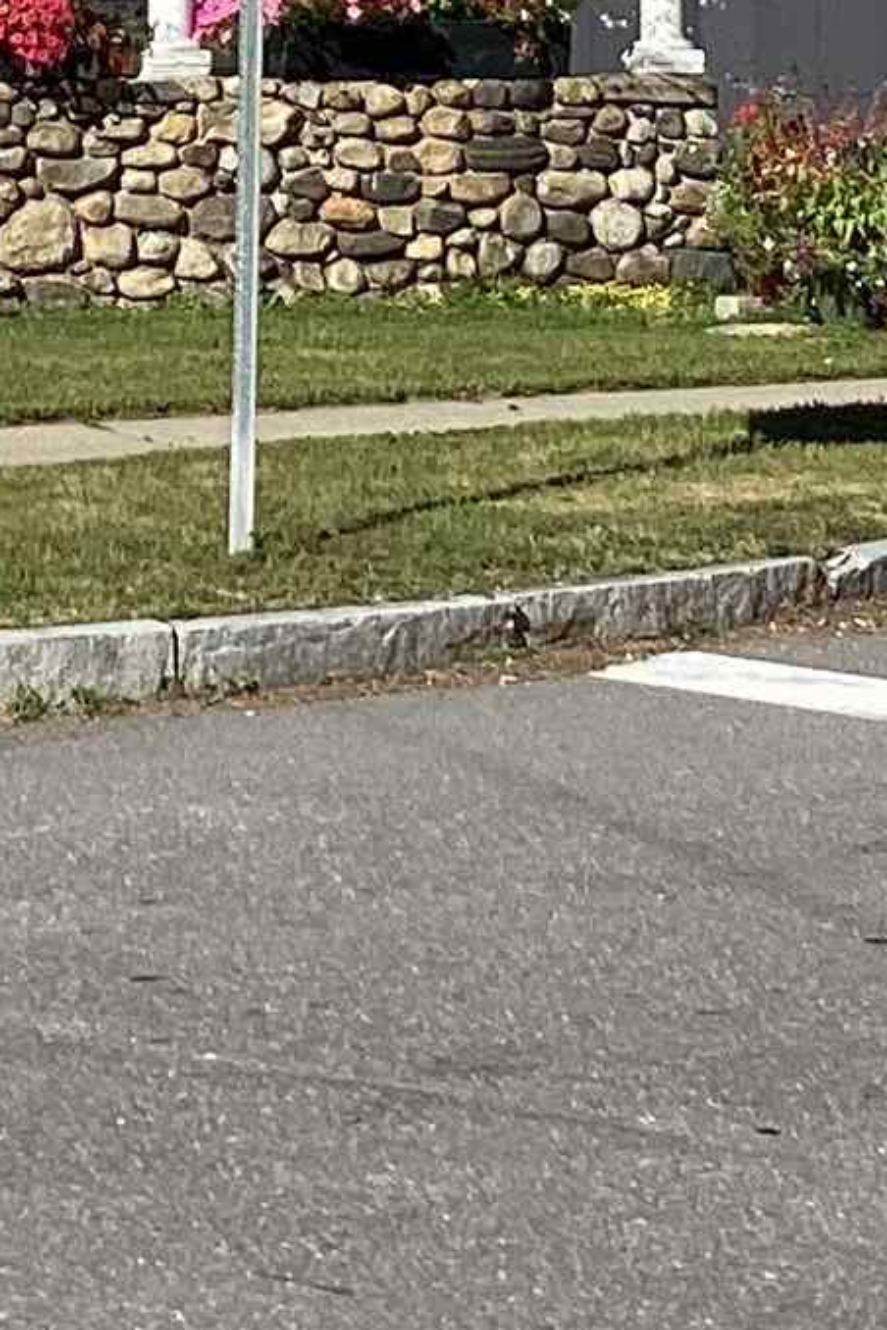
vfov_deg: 13.4
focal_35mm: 146
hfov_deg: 9.4
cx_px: 671
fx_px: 5395
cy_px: -508
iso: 25
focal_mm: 3.3
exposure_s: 1/1597
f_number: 2.4
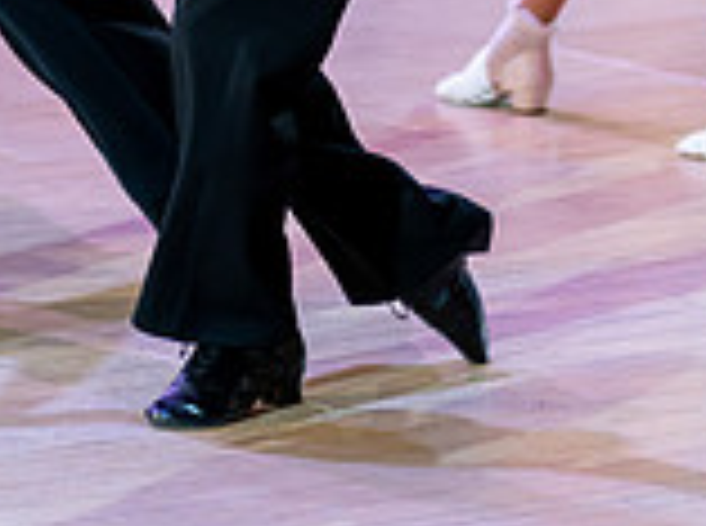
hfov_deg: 6.8
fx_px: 5962
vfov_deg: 5.0
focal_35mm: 293
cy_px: -391
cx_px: 225
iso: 3200
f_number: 2.8
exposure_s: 1/500
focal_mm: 106
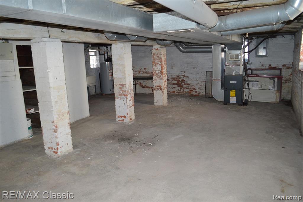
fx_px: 227
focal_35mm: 27
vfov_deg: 47.8
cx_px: 152
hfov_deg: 67.4
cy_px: 101
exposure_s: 1/60
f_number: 3.5
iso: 800
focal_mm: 18
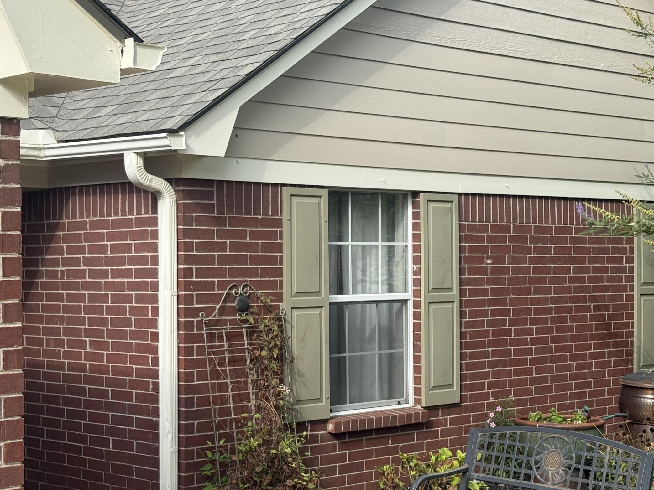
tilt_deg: -1.2
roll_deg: +0.4
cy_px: 285
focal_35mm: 69
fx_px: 1304
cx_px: 331
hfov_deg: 28.2
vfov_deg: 21.3
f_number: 1.78
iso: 64
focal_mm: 6.76
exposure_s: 1/1167
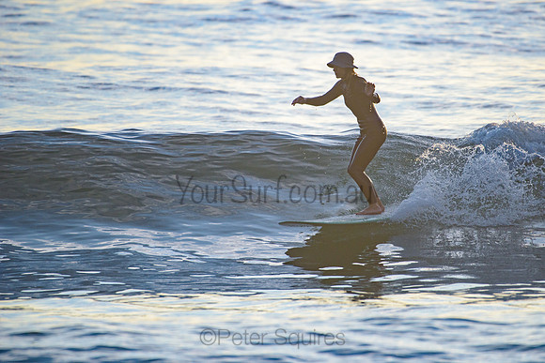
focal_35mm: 613
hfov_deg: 3.4
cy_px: 141
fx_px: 9276
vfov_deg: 2.2
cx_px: 334
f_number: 5.6
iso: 250
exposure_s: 1/2000
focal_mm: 500
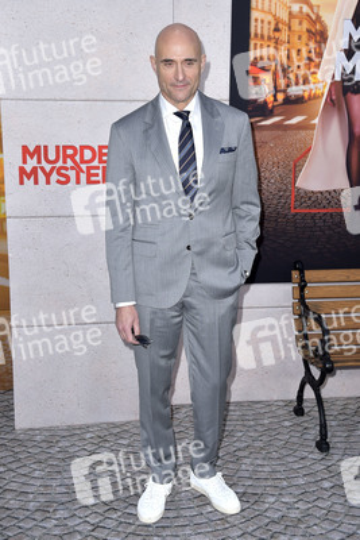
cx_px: 180
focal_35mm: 44
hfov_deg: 30.5
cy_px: 270
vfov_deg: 44.5
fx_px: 659
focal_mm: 44
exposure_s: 1/250
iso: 400
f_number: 6.3
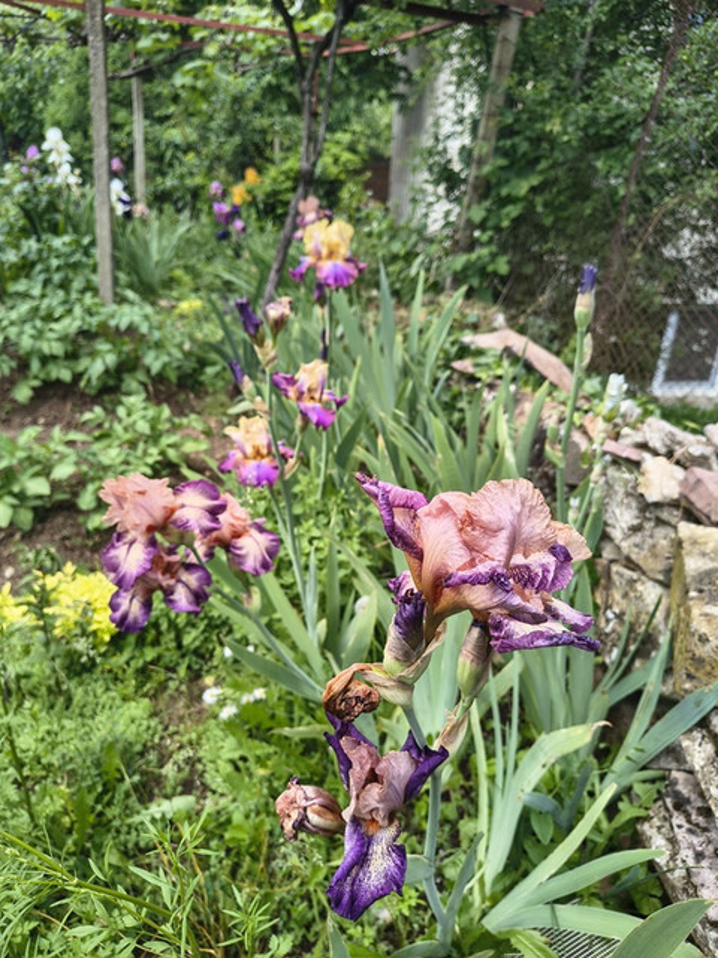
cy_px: 479
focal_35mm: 24
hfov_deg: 56.8
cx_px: 359
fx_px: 664
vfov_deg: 71.6
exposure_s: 1/317
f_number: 1.8
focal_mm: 5.56
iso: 100
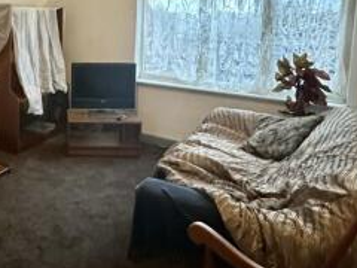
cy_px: 50
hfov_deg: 49.1
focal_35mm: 34
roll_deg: -0.5
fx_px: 351
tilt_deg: -6.3
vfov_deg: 39.9
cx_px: 47
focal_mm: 2.22
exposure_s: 1/50
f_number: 2.2
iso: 800
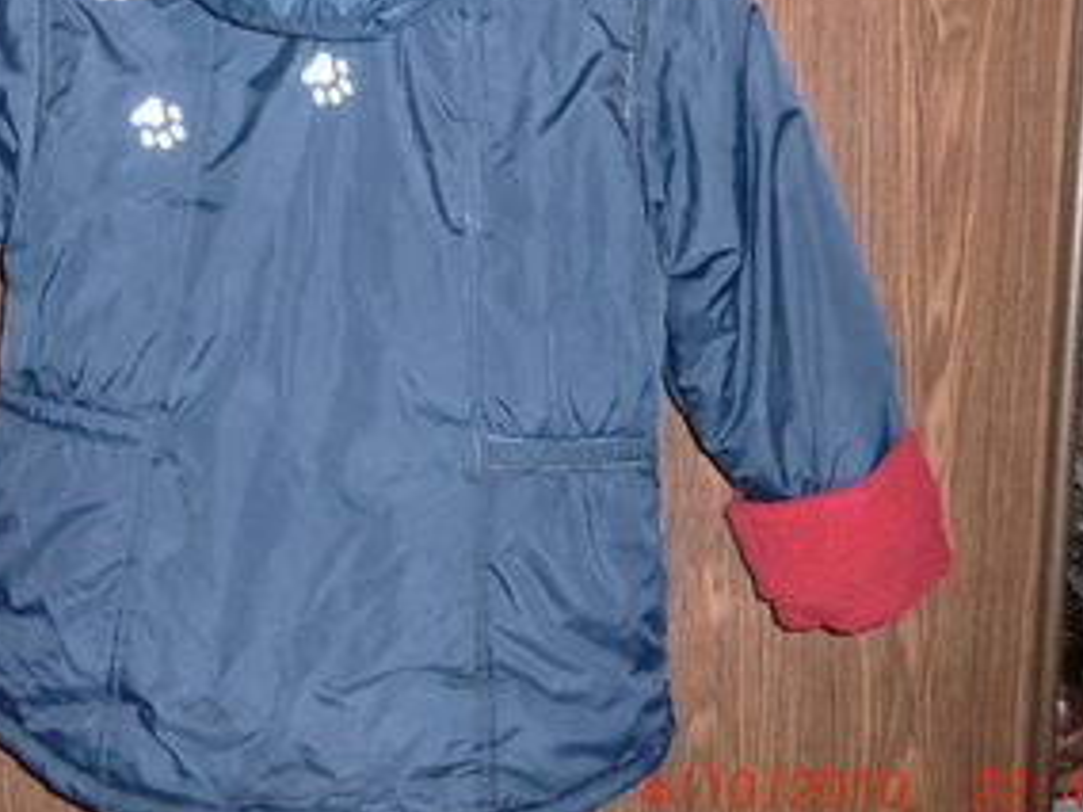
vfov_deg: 31.3
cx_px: 370
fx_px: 1439
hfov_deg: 40.8
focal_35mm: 46
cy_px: 278
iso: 400
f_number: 3.5
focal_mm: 5.2
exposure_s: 1/15
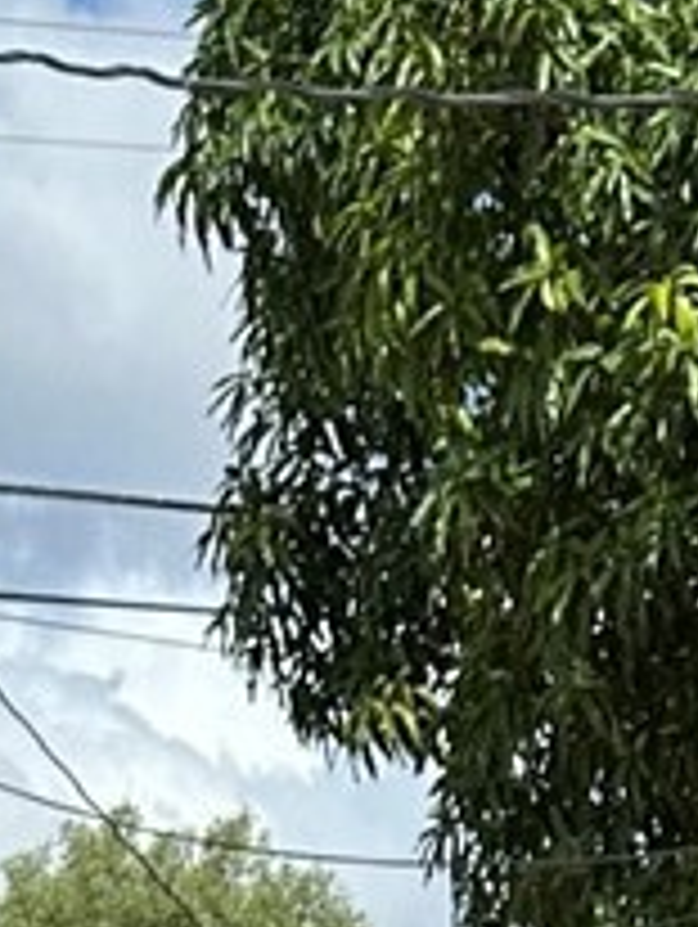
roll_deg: +1.1
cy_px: 2916
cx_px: 698
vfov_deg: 8.6
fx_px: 4990
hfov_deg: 8.0
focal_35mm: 186
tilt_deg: -13.4
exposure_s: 1/5848
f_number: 1.78
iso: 80
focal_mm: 6.86
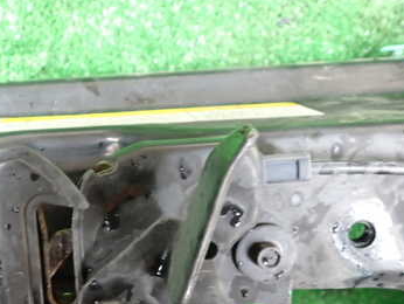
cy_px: 233
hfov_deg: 35.2
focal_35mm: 52
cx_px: 61
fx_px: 607
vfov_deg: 27.6
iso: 400
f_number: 2.3
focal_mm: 5.4
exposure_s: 1/30
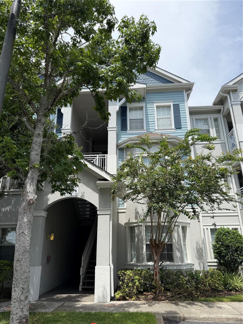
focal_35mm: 24
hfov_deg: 56.8
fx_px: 225
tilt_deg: +20.6
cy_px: 162
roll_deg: +1.1
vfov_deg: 71.6
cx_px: 122
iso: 100
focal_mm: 6.76
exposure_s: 1/4167
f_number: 1.78
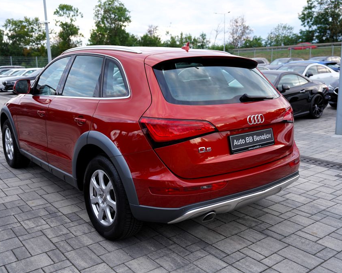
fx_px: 344
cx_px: 163
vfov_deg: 43.3
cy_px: 136
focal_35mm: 34
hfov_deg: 52.8
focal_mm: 30
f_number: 3.2
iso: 100
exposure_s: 1/50
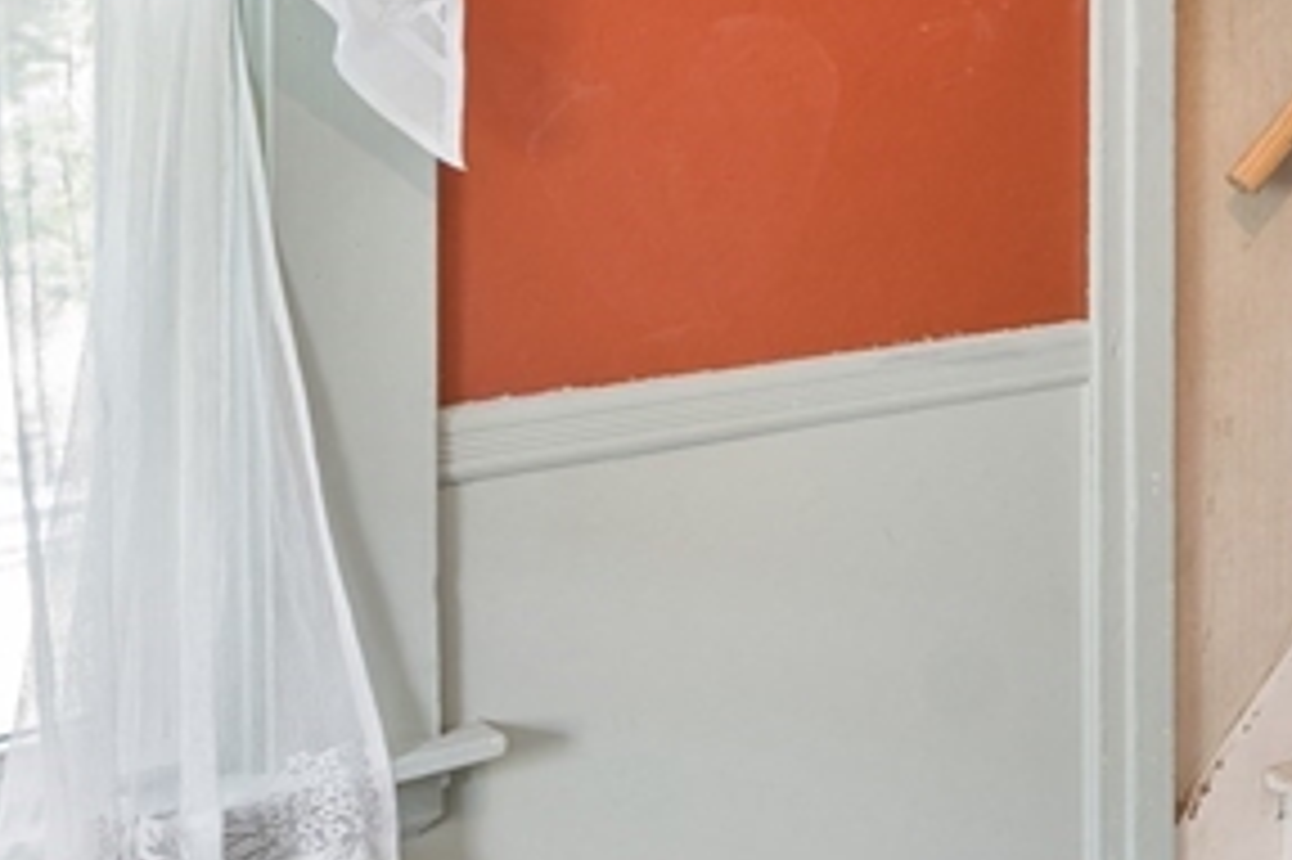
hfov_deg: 25.9
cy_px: 61
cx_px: 2053
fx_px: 1793
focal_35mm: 50
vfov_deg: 26.0
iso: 400
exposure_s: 1/2
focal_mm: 14
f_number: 8
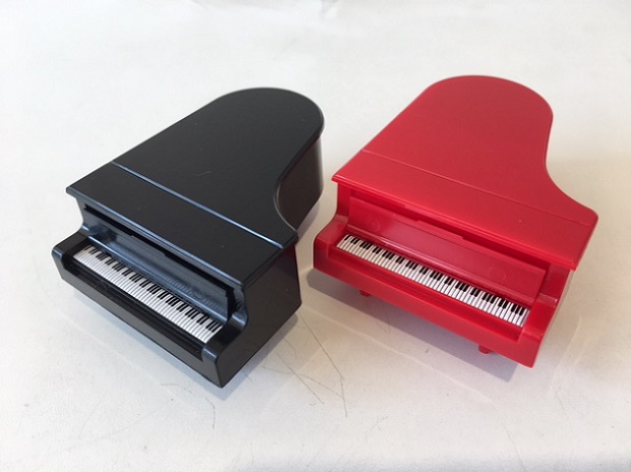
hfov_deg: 61.7
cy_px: 236
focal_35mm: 29
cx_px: 316
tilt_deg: -41.9
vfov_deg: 48.2
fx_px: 528
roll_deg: +2.9
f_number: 2.2
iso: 40
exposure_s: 1/120
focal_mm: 4.15
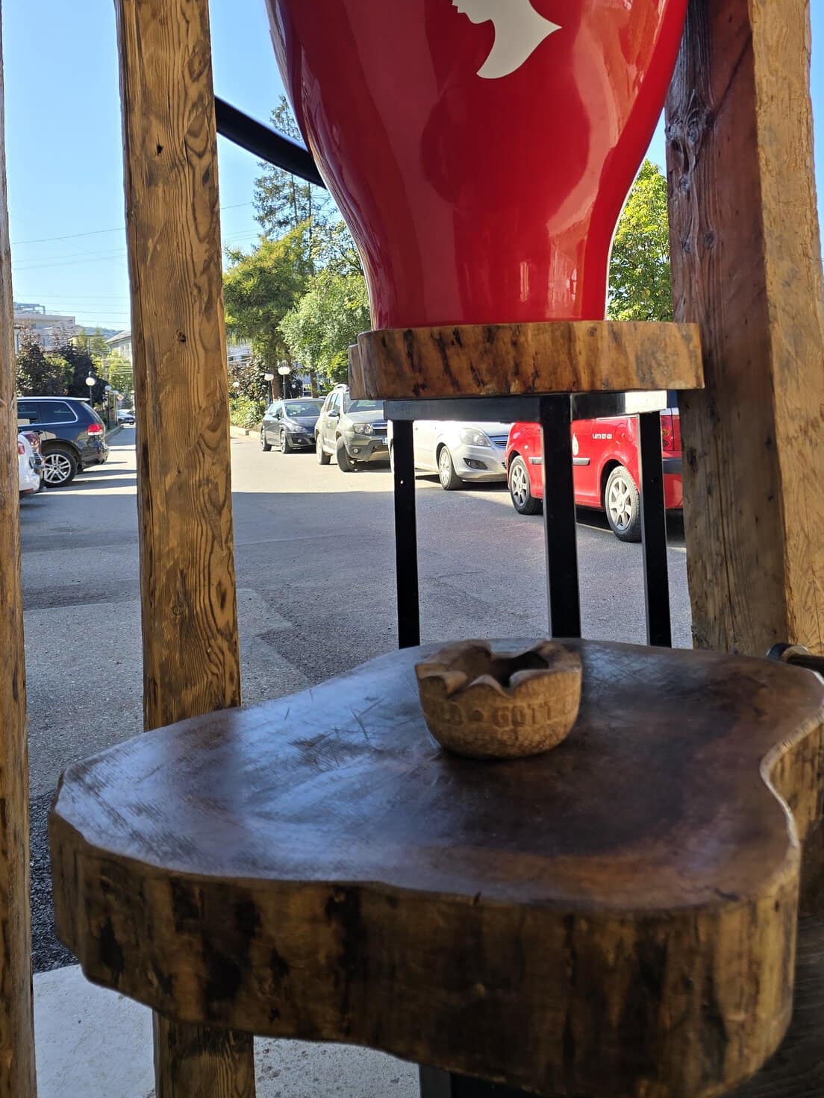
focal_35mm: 32
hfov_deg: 44.1
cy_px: 363
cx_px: 454
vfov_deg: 55.6
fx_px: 1016
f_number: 1.7
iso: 12
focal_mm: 6.3
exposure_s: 1/384
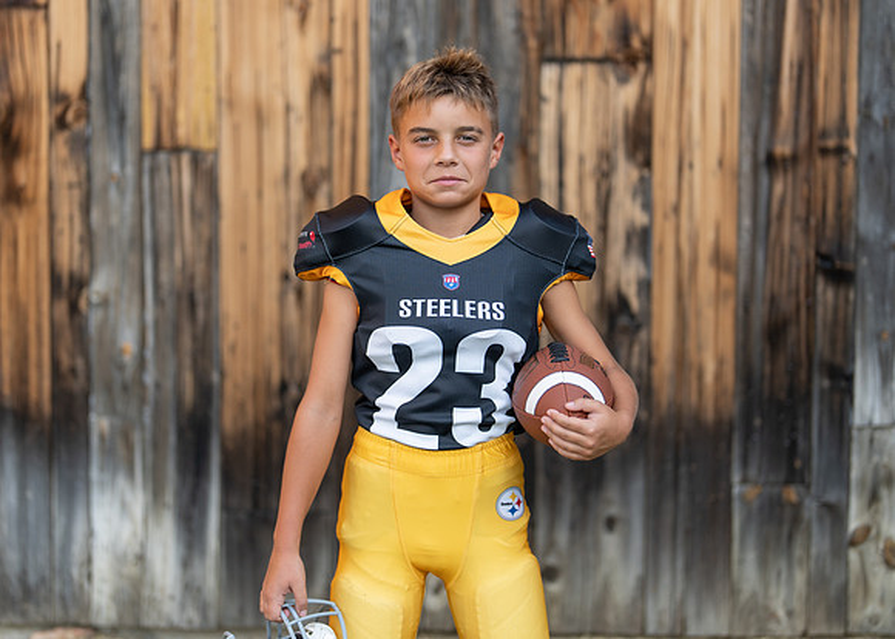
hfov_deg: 33.4
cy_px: 281
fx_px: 1492
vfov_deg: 24.2
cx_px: 425
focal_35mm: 59
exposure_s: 1/2000
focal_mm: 50
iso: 100
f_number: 1.2
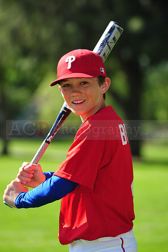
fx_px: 1402
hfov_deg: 6.9
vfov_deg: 10.3
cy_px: 126
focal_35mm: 200
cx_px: 84
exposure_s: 1/640
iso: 200
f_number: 5
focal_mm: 200
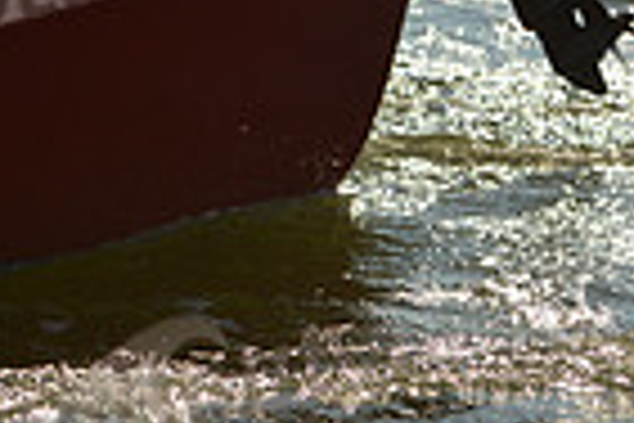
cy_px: -218
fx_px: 5054
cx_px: -405
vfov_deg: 4.8
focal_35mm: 287
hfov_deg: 7.0
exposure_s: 1/1600
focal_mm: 70
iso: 320
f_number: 6.3
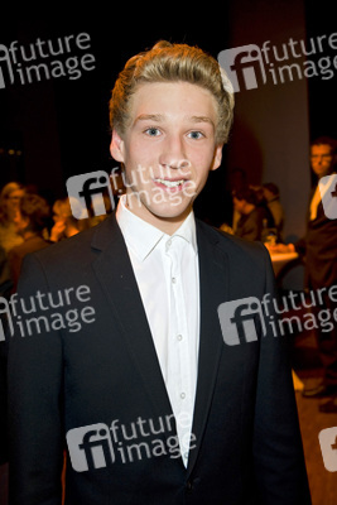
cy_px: 252
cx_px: 168
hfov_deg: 38.9
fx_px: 477
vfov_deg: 55.8
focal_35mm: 34
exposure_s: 1/50
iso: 1000
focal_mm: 34
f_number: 4.5
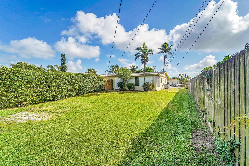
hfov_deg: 104.3
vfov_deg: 81.2
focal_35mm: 14
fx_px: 97
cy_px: 83
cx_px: 124
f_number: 8
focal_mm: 14
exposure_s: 1/320
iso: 400
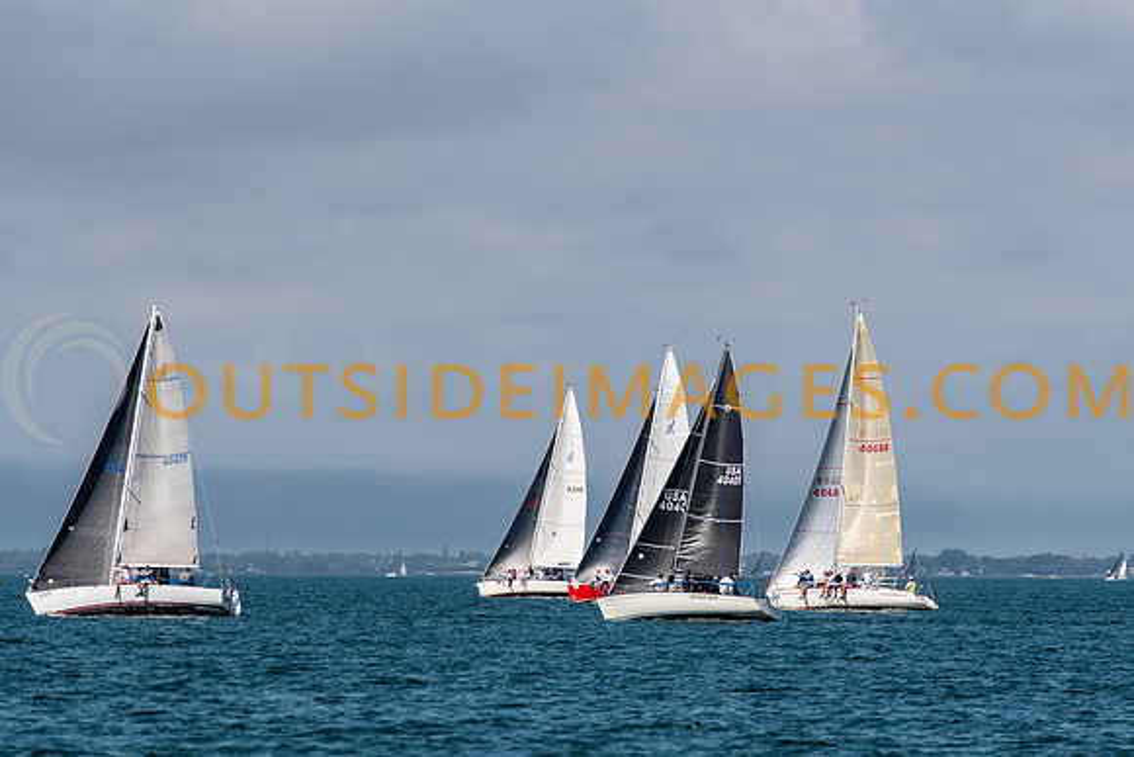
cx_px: 610
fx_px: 10628
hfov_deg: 6.1
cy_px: 407
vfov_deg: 4.1
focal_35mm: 337
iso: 200
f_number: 5
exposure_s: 1/2500
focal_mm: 200
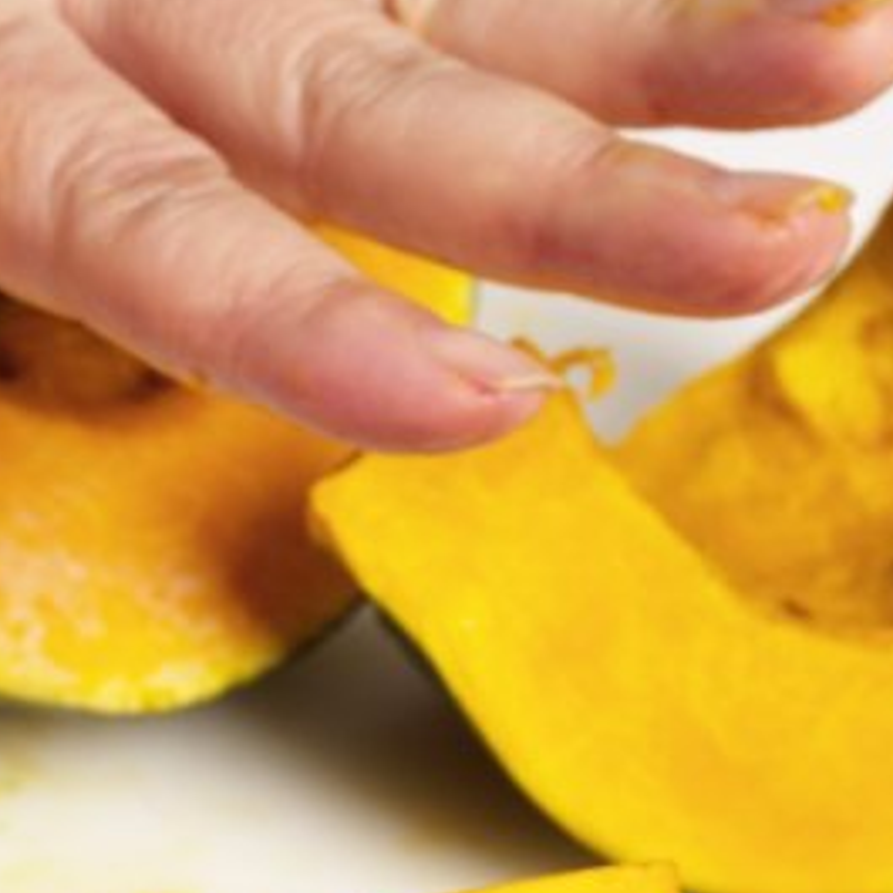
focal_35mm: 154
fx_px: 4495
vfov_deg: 11.3
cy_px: 834
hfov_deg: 11.3
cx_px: 404
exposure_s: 1/640
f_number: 8
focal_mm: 40
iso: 250
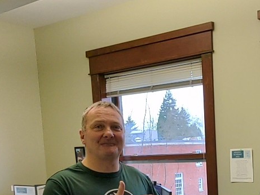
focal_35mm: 60
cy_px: 198
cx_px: 206
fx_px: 451
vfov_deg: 23.3
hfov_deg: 31.4
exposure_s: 1/120
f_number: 1.73
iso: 64
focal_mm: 4.38
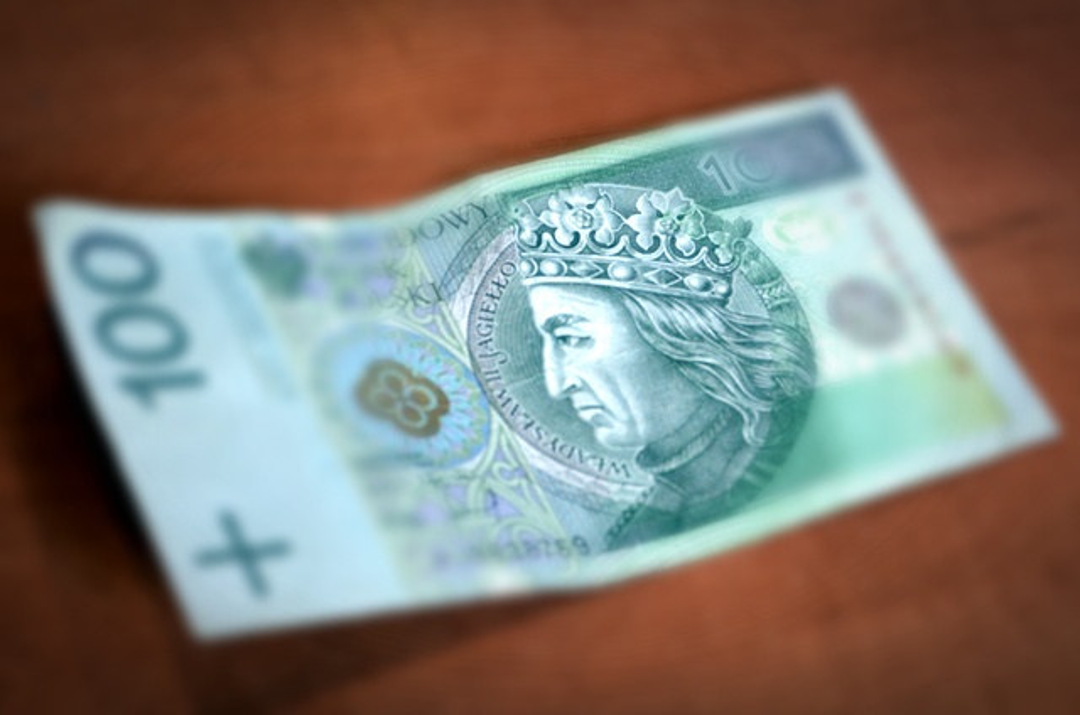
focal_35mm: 36
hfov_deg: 53.2
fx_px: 1078
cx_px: 540
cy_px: 358
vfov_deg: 36.7
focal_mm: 24
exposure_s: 1/60
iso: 800
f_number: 4
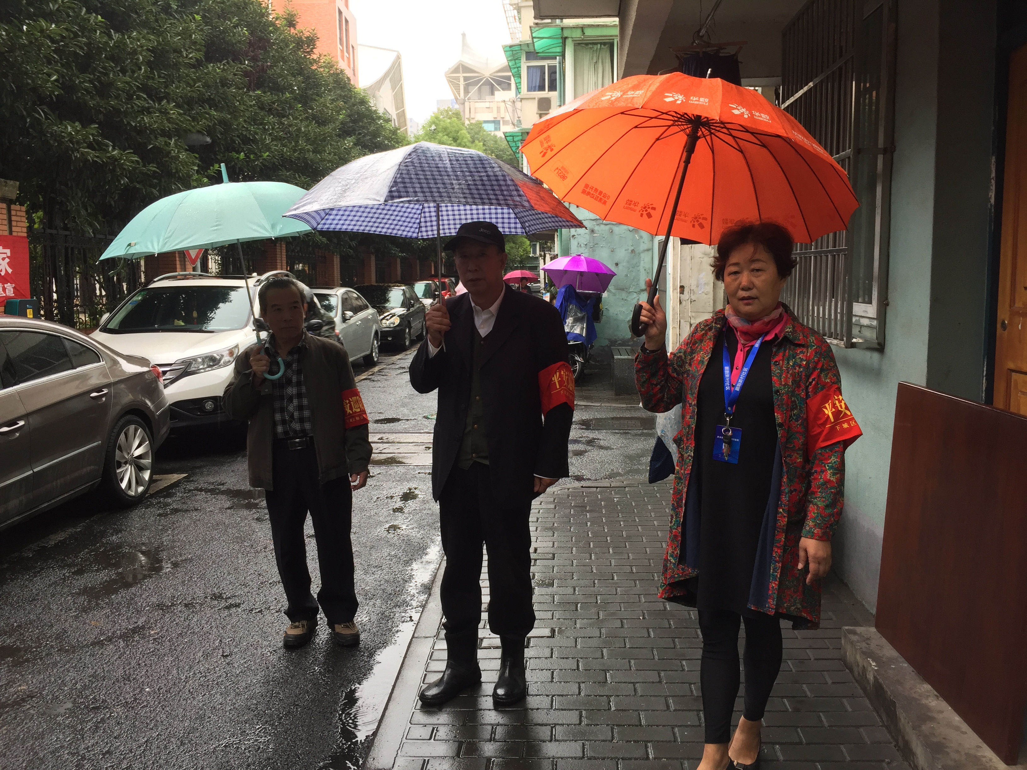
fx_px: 860
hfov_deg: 61.7
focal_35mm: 29
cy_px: 385
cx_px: 514
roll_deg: +0.7
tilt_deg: -6.6
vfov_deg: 48.2
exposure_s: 1/50
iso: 40
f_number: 2.2
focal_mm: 4.15
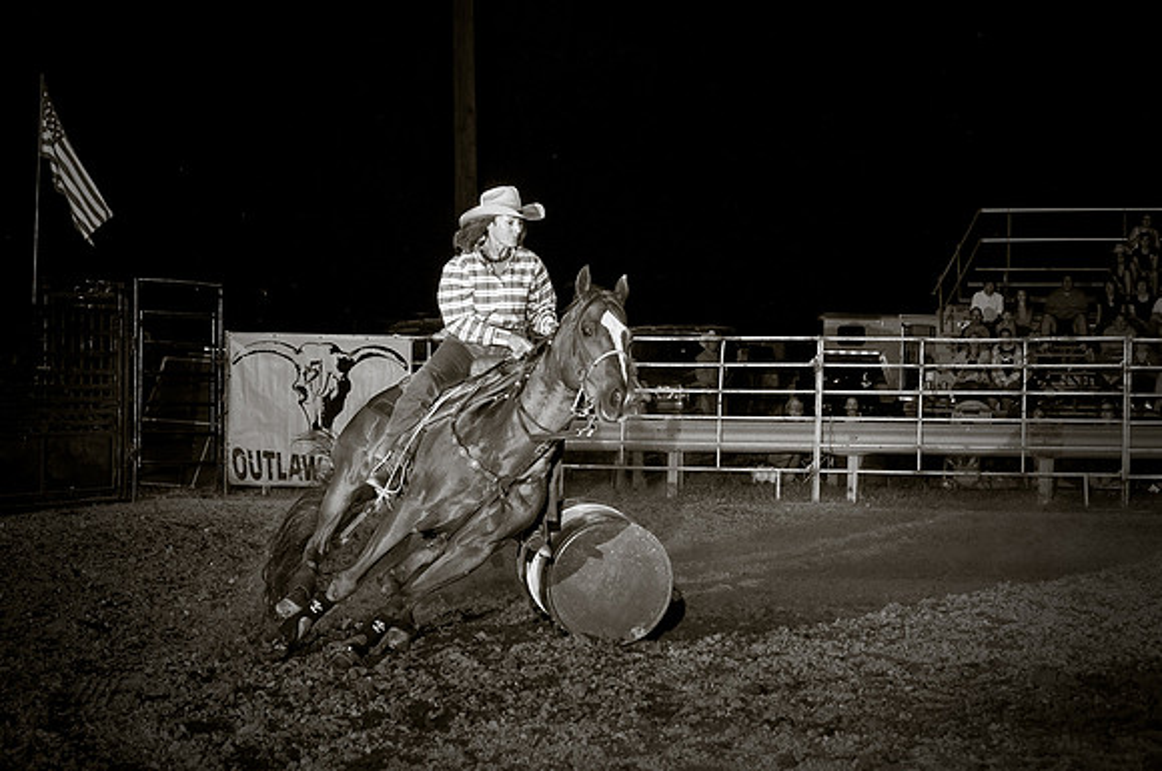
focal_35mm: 60
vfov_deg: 22.6
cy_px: 386
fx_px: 1934
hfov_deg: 33.4
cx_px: 581
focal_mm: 40
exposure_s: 1/250
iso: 1250
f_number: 4
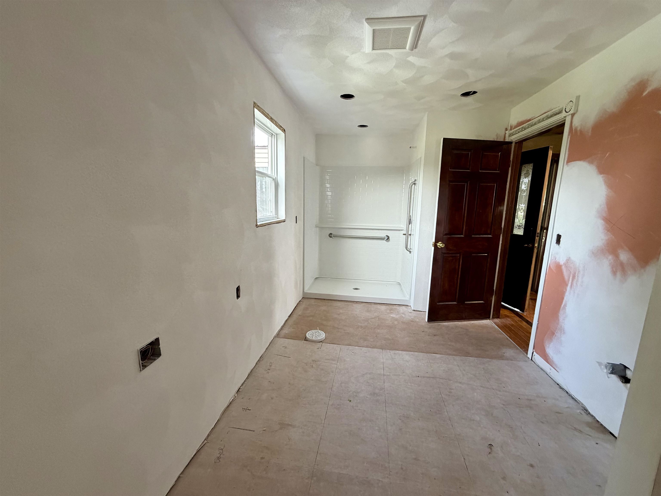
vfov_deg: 85.7
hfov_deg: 102.1
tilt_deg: -9.2
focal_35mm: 14
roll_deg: -1.3
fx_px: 267
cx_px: 330
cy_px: 248
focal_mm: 2.22
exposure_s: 1/92
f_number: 2.2
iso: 320
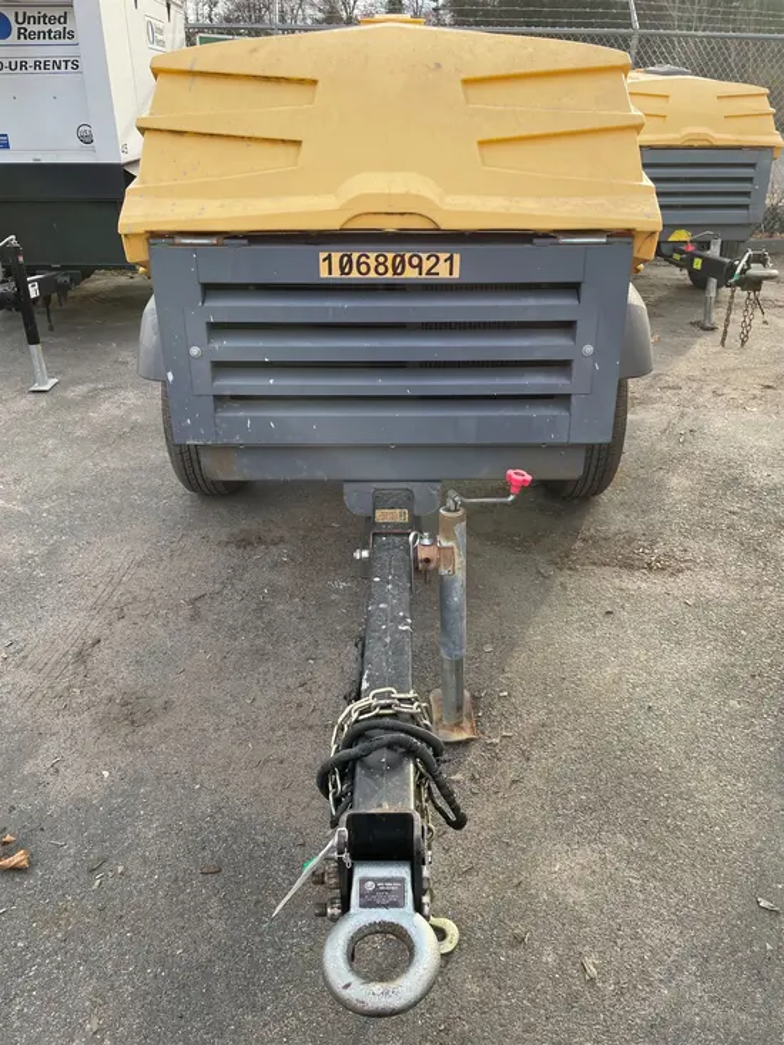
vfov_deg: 67.3
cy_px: 522
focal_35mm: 26
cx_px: 392
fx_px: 785
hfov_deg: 53.1
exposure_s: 1/404
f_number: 1.6
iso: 50
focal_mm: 4.2
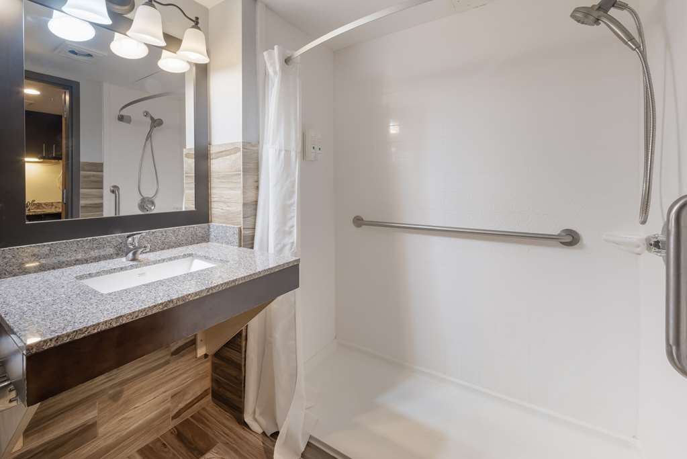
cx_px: 344
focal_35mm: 14
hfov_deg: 104.2
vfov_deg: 81.3
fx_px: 267
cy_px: 230
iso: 400
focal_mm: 14
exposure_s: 1/50
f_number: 11
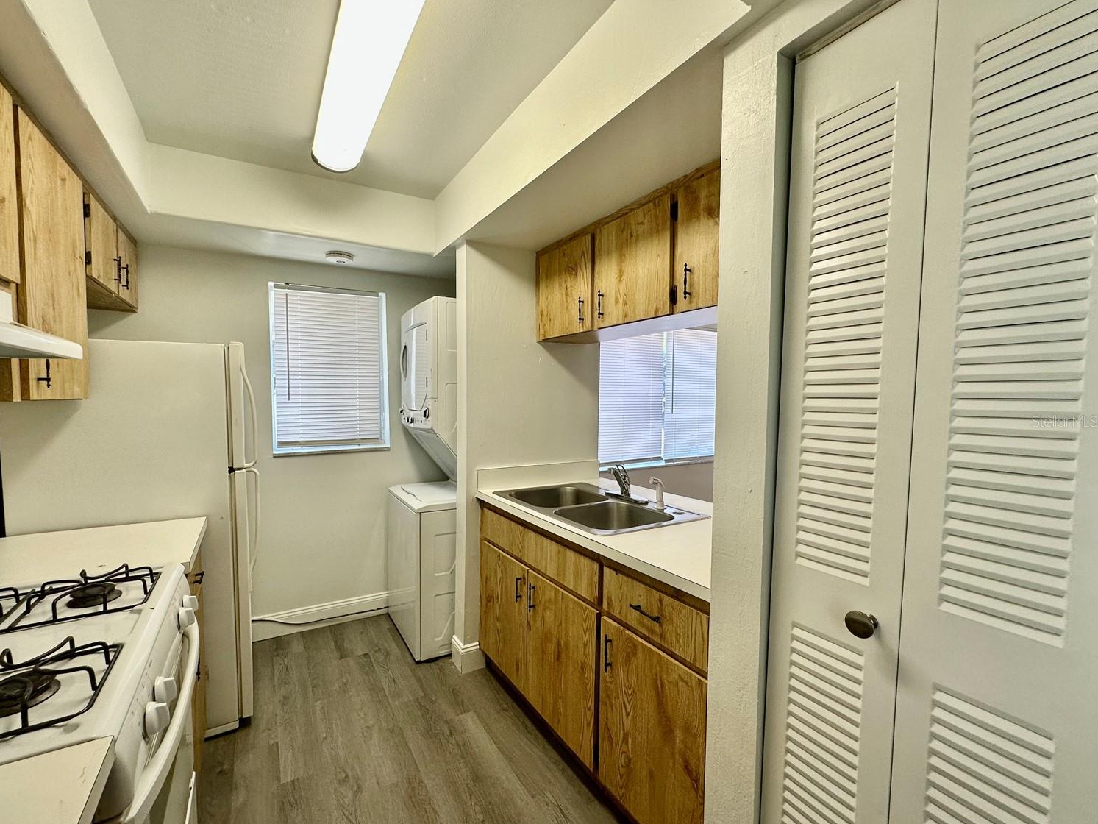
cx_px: 513
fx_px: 476
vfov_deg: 81.7
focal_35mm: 15
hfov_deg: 98.0
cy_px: 421
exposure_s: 1/120
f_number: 2.2
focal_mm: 2.22
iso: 64
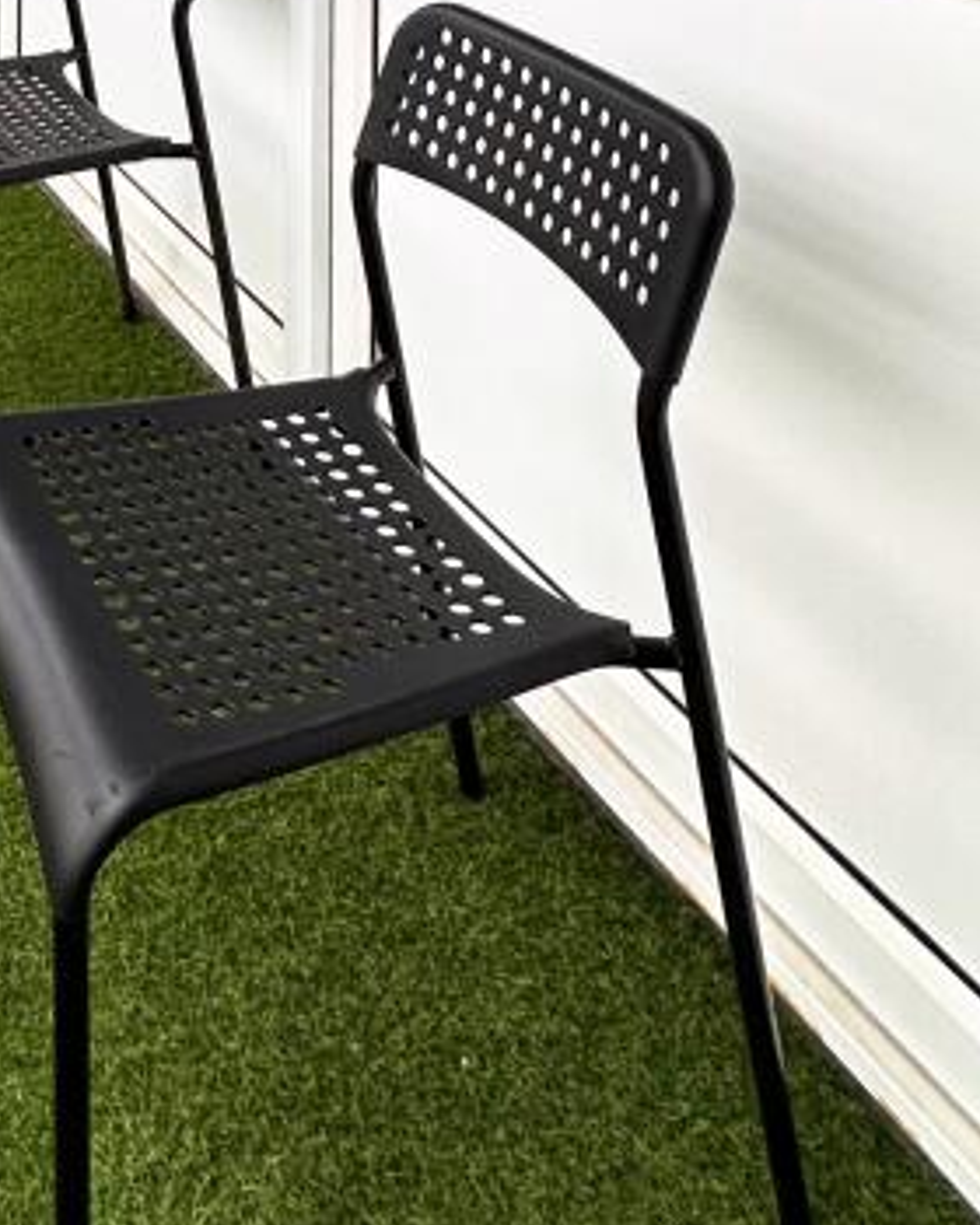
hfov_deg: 35.1
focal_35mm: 40
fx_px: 1450
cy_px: 4
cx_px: 94
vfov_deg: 40.2
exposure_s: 1/355
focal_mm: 2.22
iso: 40
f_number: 2.2
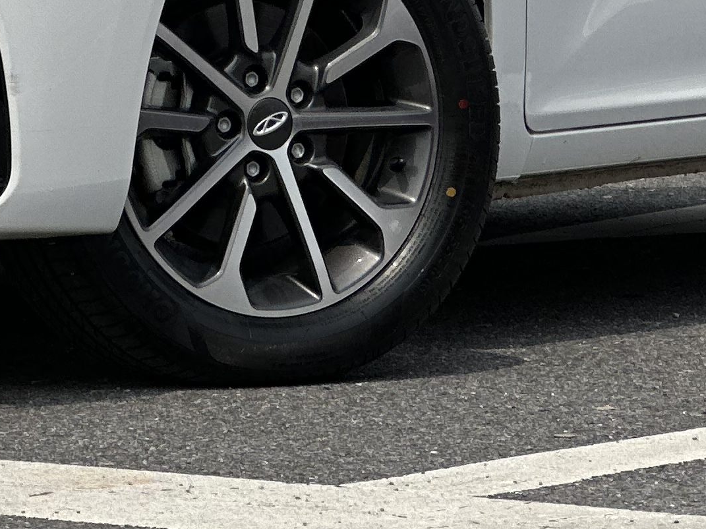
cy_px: -389
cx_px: 117
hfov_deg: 6.8
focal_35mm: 290
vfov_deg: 5.1
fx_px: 5914
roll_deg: -1.0
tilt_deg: +2.6
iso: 32
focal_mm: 9
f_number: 2.8
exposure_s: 1/1429
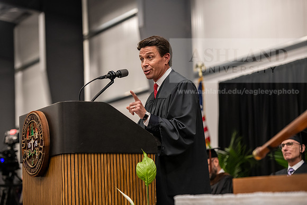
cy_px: 102
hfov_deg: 18.6
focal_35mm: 110
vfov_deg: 12.5
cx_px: 154
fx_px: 938
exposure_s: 1/200
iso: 2500
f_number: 3.2
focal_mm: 110
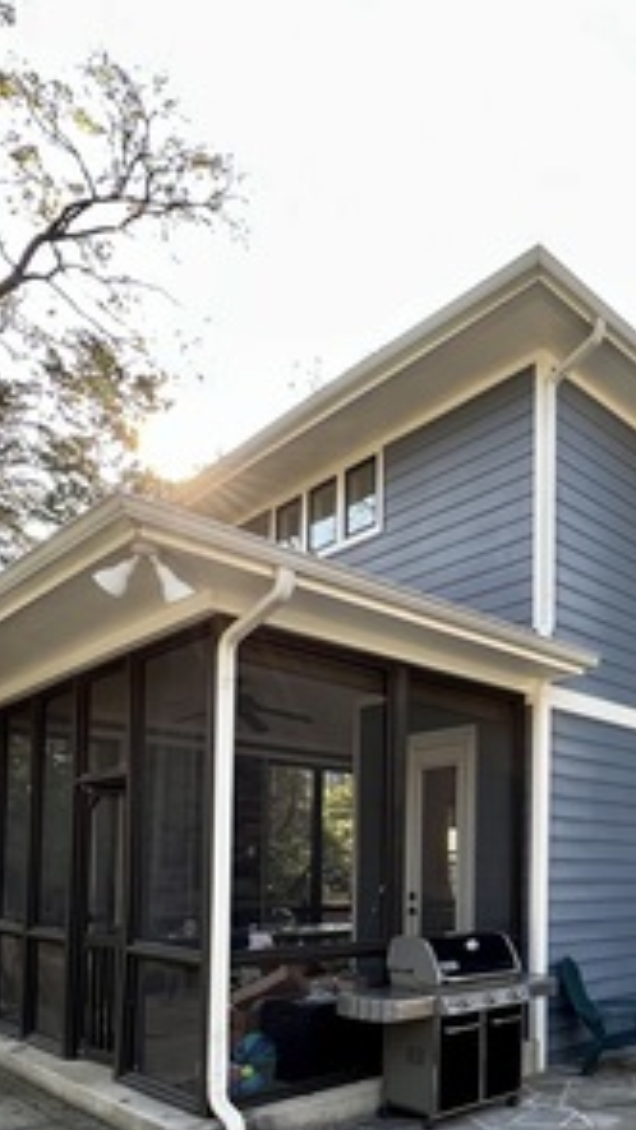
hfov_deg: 39.9
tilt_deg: +0.2
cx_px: 680
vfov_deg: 70.9
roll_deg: -0.7
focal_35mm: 24
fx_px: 719
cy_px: 854
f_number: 1.8
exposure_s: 1/99
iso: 32
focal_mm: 1.57
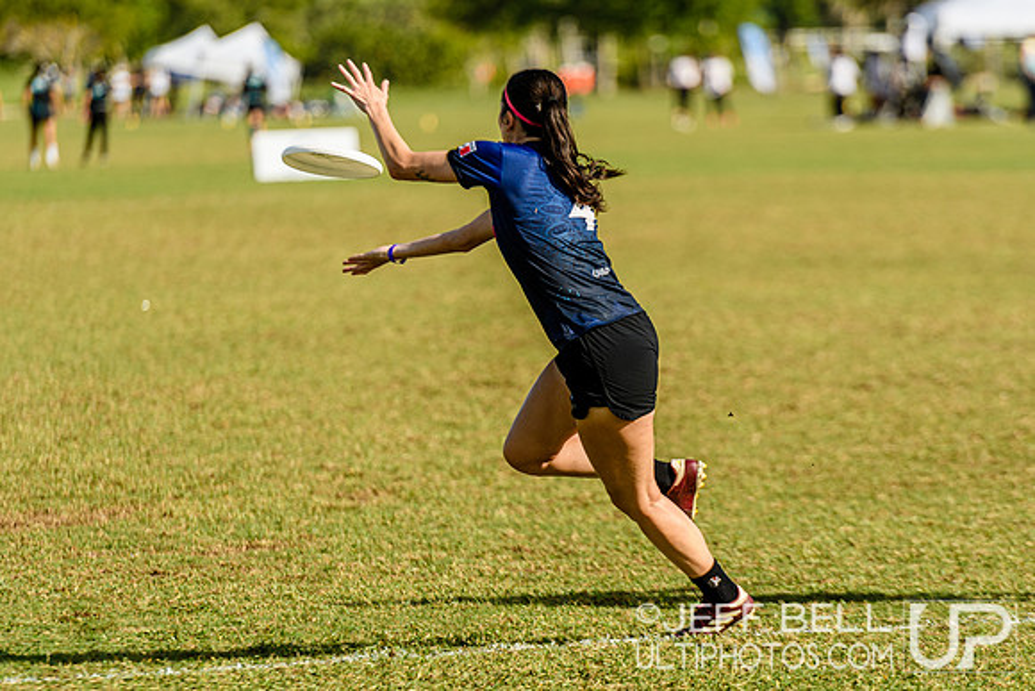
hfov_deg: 6.9
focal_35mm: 300
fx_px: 8627
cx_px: 518
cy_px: 346
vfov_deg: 4.6
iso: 100
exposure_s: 1/1600
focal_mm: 200
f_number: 3.2
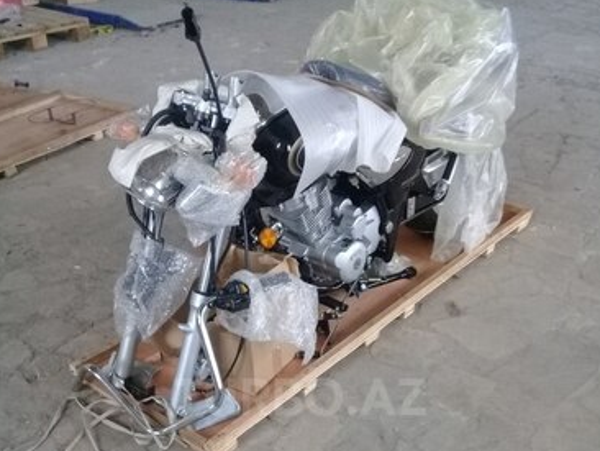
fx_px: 728
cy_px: 397
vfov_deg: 32.8
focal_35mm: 42
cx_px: 300
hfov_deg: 44.8
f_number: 2.2
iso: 200
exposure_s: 1/33
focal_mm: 3.3
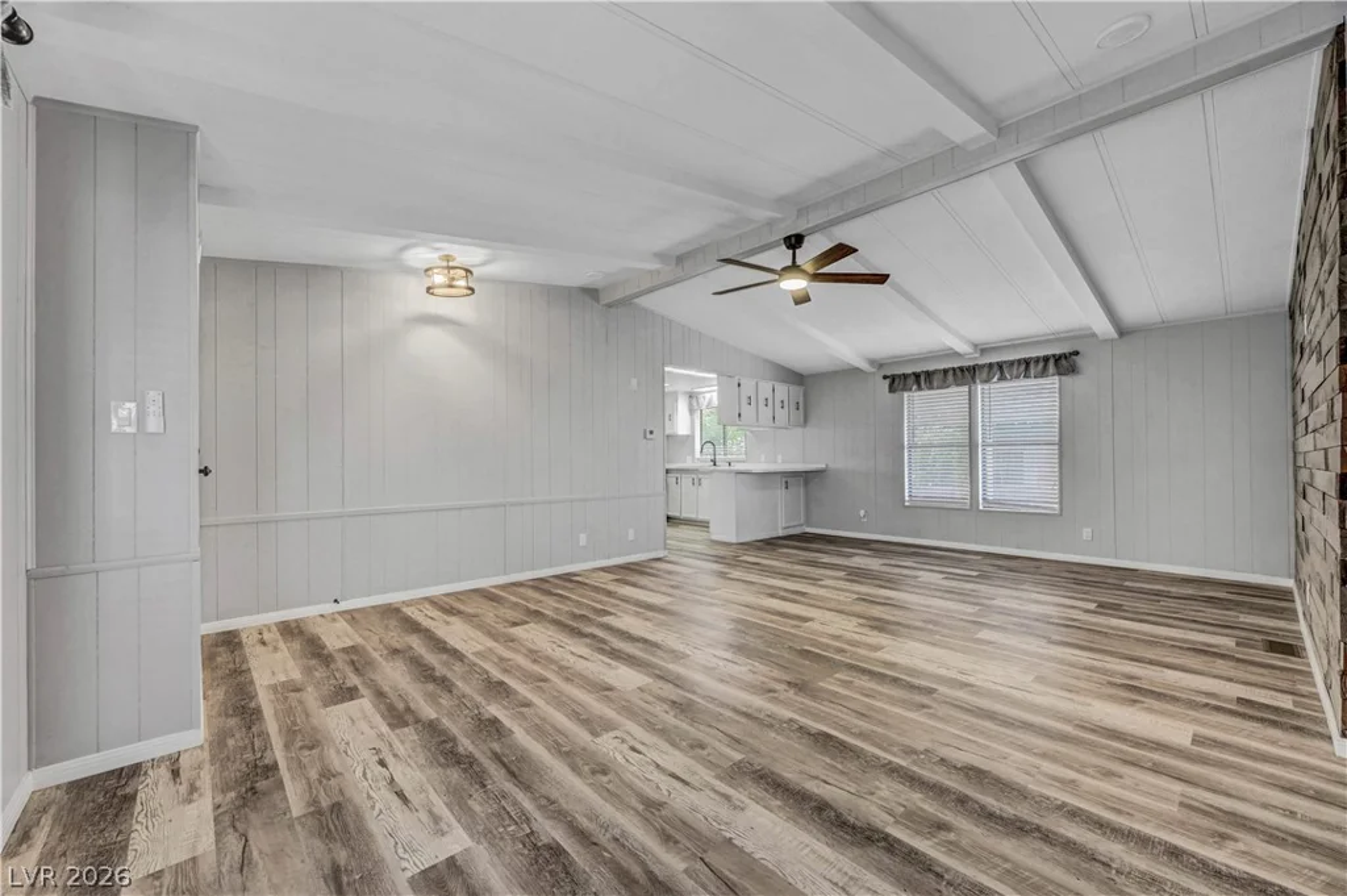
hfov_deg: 104.3
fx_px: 523
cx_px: 674
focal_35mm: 14
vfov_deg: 81.1
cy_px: 448
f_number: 8
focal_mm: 14
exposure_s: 1/8
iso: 800
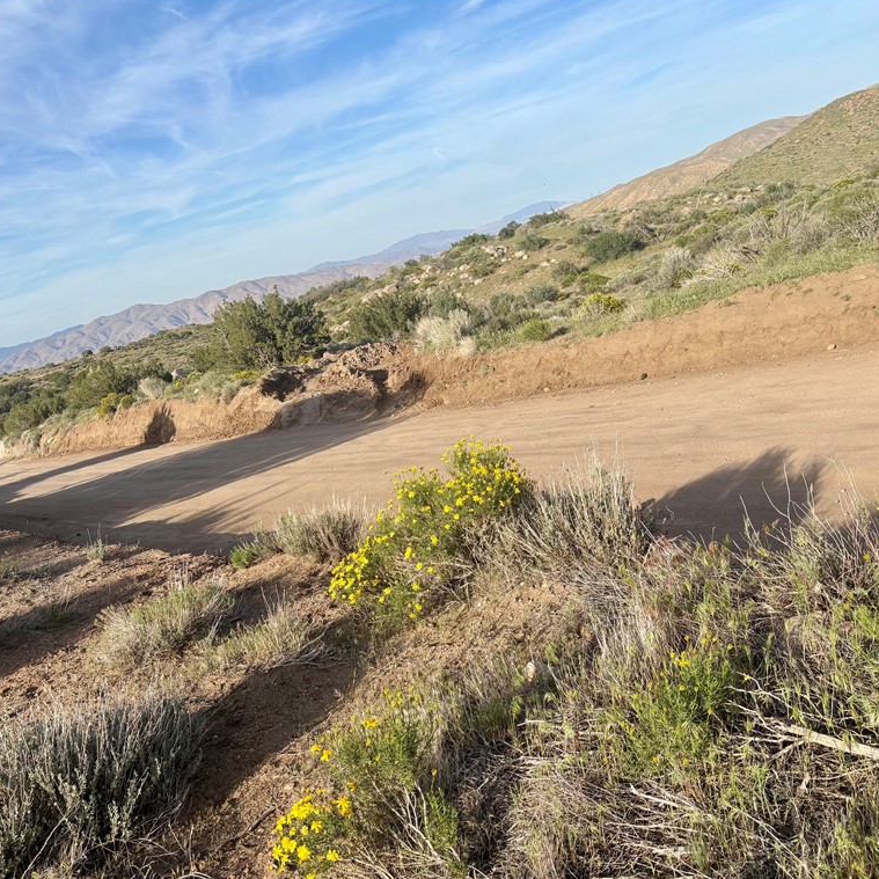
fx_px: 891
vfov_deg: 52.5
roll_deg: +15.6
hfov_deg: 52.2
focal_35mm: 31
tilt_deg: -11.7
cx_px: 357
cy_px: 435
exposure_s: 1/2985
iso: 50
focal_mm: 5.96
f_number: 1.6
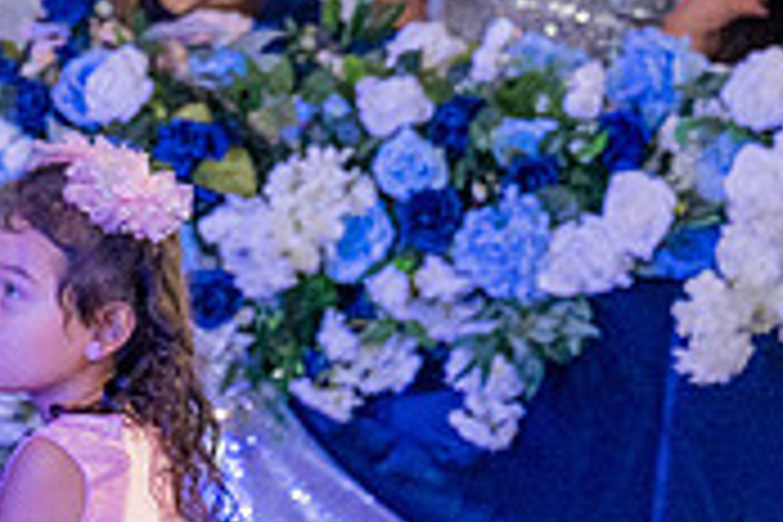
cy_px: -189
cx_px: -959
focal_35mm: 316
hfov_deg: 6.3
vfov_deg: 4.3
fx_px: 6872
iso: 1000
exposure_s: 1/200
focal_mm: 65
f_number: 4.5
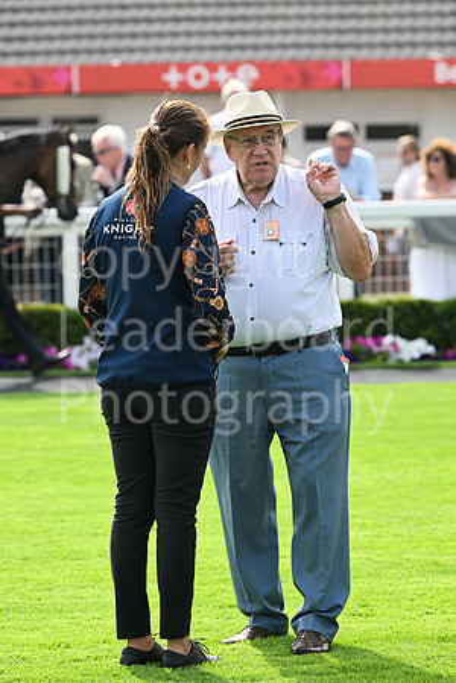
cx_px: 228
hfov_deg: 7.2
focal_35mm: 190
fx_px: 3610
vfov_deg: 10.8
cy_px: 342
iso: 400
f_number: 5.6
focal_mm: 190
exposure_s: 1/800
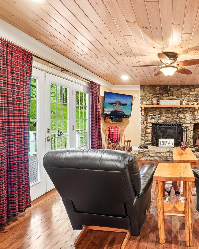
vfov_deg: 75.0
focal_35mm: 22
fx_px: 162
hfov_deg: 57.6
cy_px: 123
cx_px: 164
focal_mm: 10
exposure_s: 1/5
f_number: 8
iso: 400
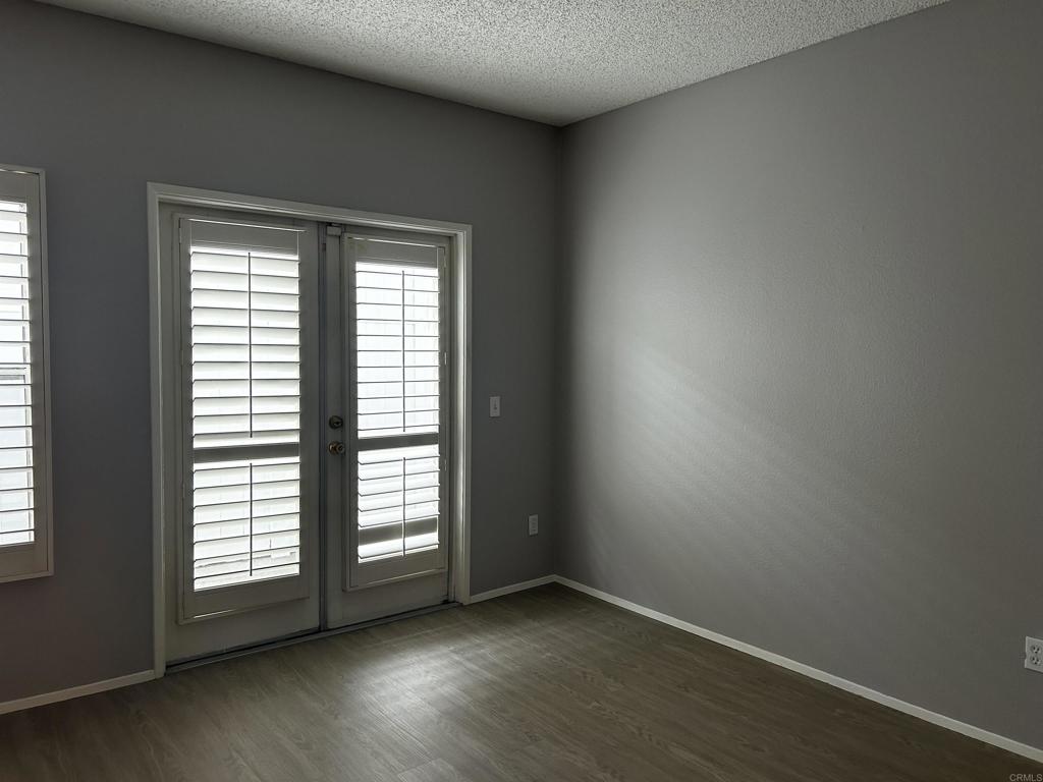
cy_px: 391
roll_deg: -0.5
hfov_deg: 67.3
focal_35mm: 26
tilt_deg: -3.0
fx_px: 783
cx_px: 522
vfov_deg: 53.1
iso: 100
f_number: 1.5
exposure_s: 1/60
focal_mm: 5.7
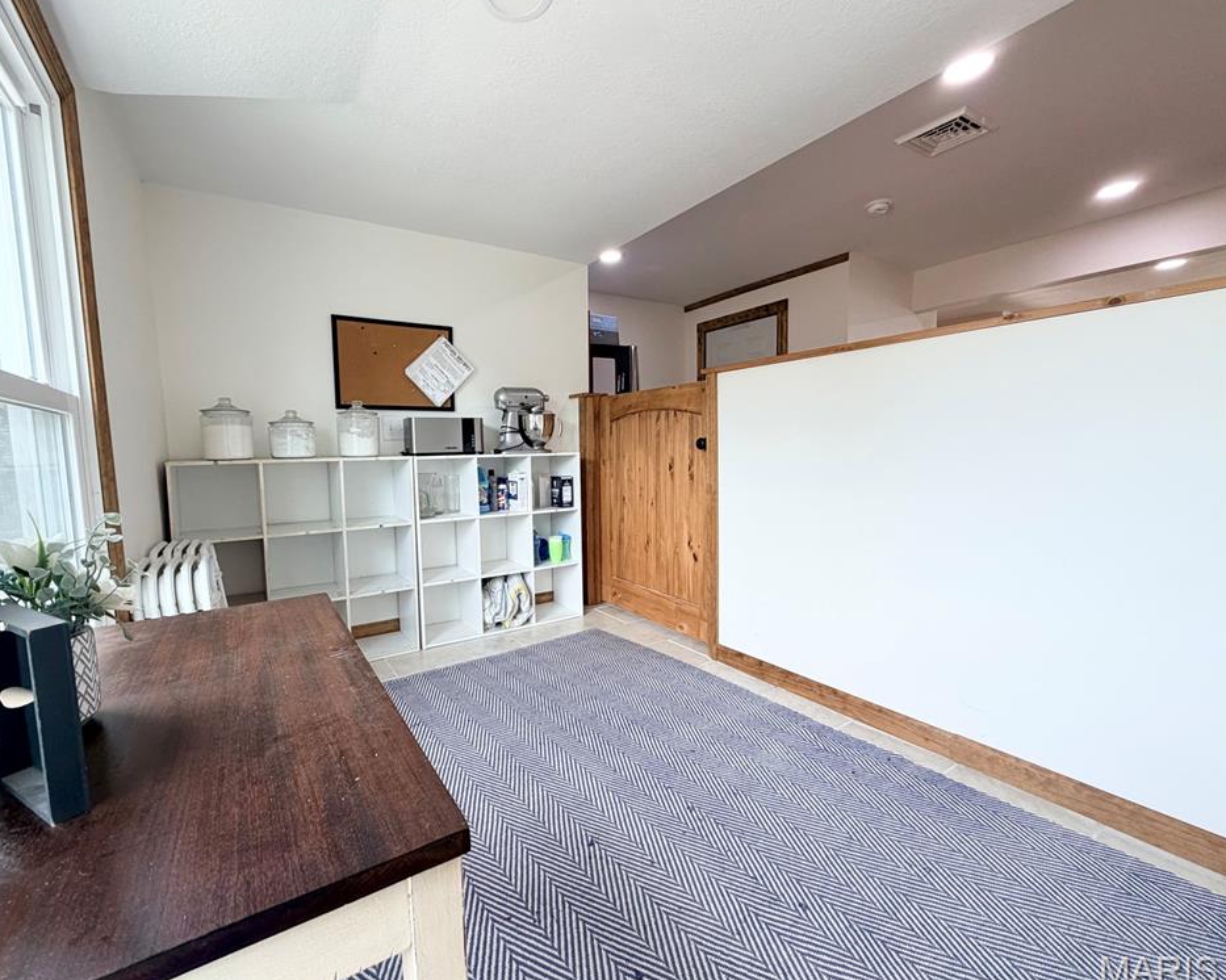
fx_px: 544
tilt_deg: -4.4
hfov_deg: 96.6
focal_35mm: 15
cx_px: 558
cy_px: 494
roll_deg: +1.4
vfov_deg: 84.0
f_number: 2.2
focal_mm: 2.22
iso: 125
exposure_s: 1/121
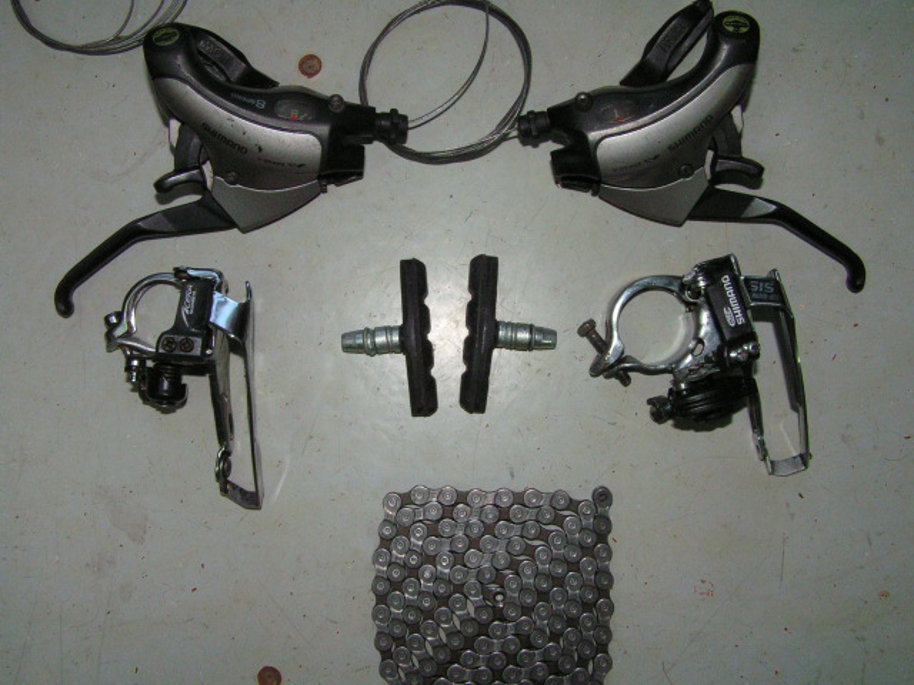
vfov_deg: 37.7
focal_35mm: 38
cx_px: 457
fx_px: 1003
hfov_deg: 49.0
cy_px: 342
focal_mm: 6.3
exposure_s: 1/40
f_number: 5.6
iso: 200
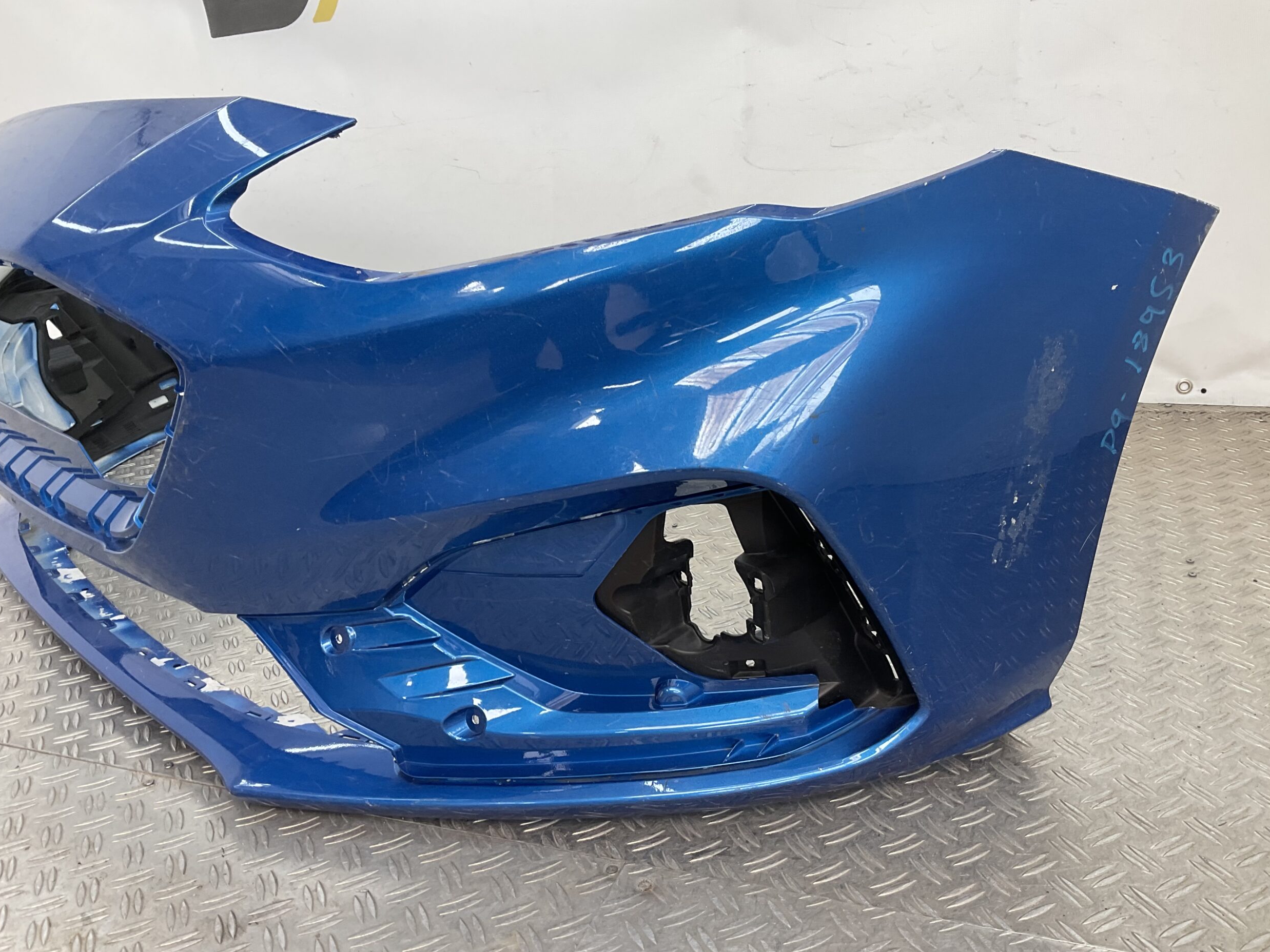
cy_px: 465
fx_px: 1101
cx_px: 636
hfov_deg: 60.0
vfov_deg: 46.8
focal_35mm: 30
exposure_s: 1/120
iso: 25
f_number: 1.8
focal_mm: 3
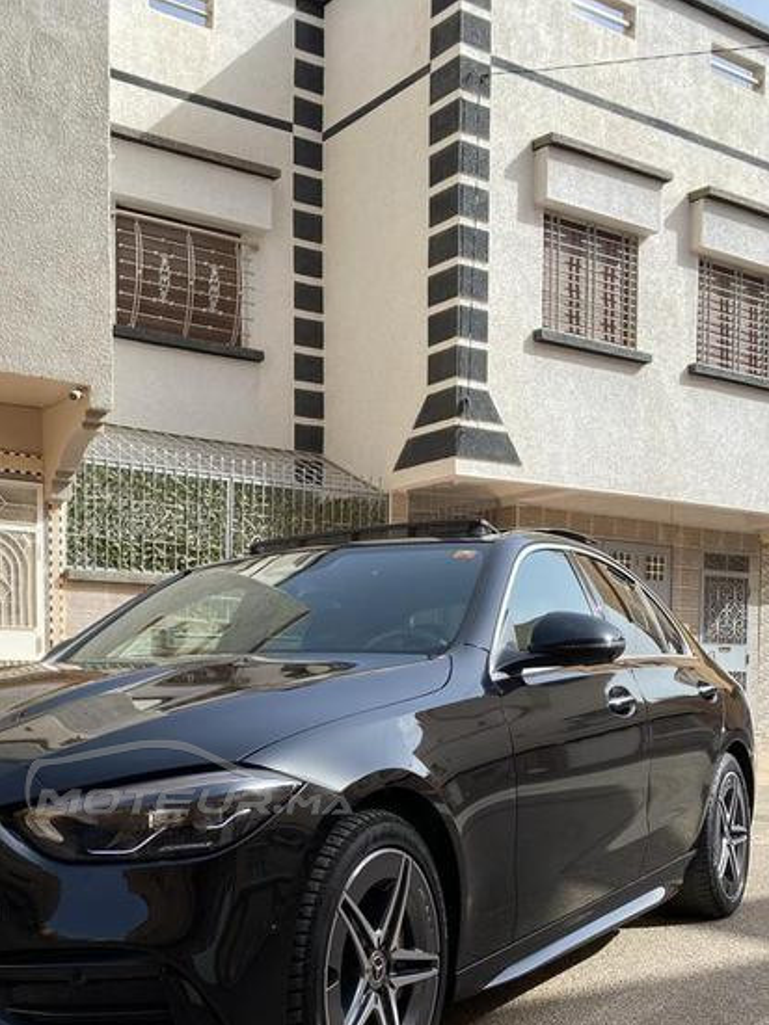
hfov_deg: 34.4
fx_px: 1215
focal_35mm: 41
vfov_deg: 44.2
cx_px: 188
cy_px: 777
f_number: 1.8
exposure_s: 1/788
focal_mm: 4.25
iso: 32
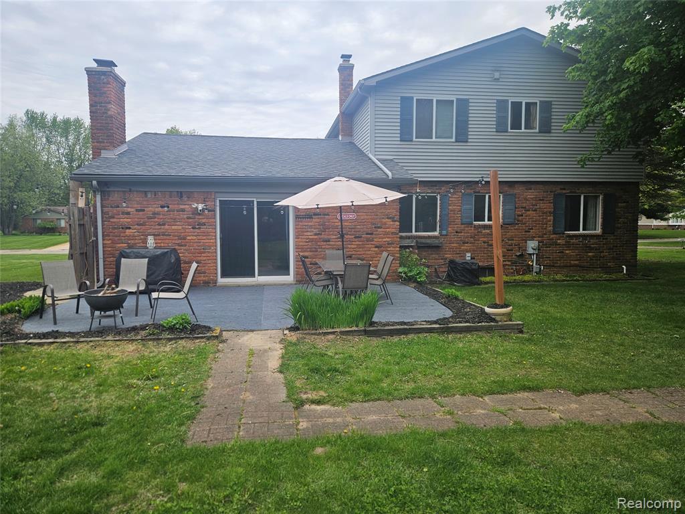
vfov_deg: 58.9
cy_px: 257
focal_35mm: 23
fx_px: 455
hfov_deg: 73.9
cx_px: 342
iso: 32
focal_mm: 5.4
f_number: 1.8
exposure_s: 1/1517
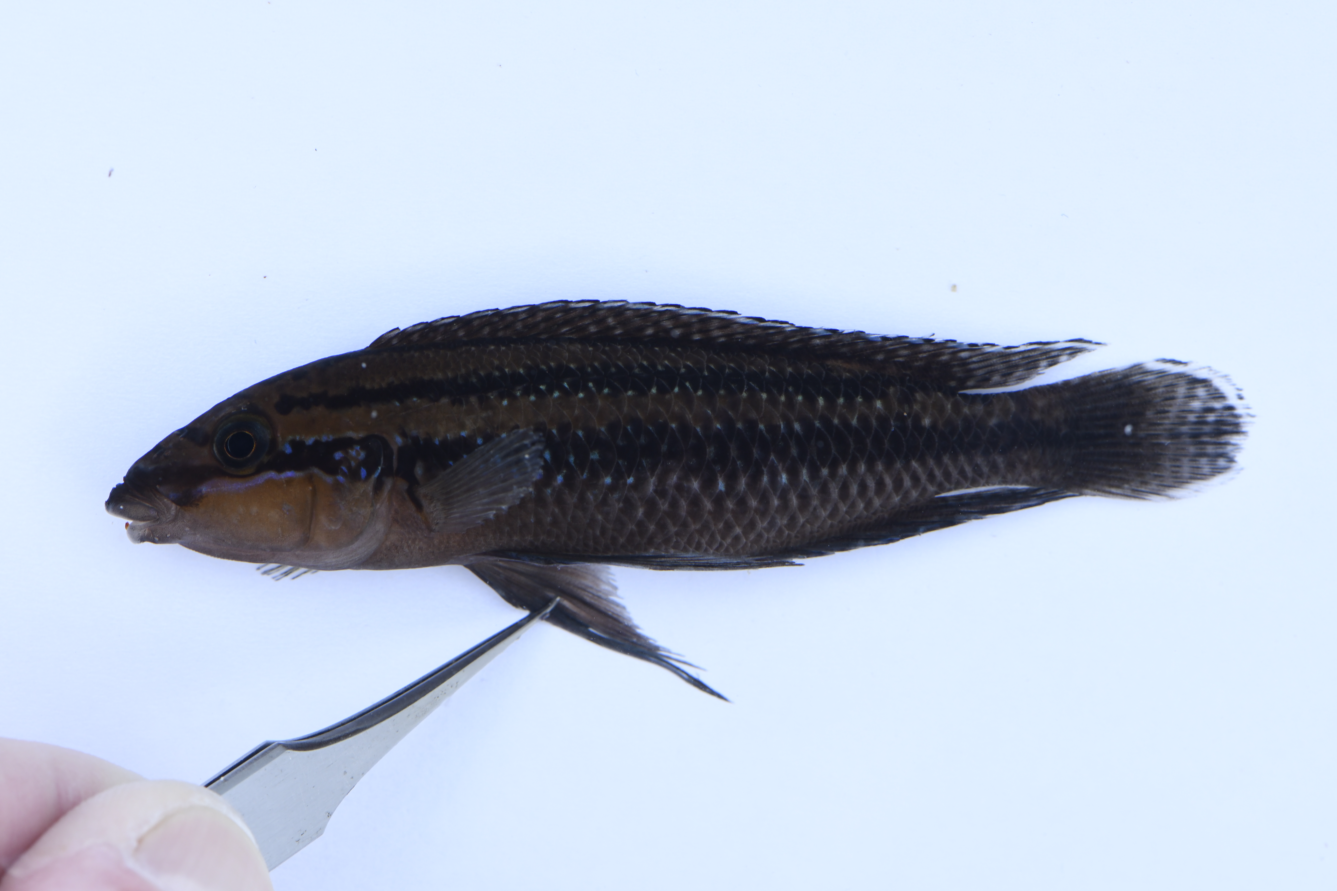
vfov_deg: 10.9
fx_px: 4678
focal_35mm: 126
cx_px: 668
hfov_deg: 16.3
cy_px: 446
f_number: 11
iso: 640
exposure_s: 1/125
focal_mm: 105
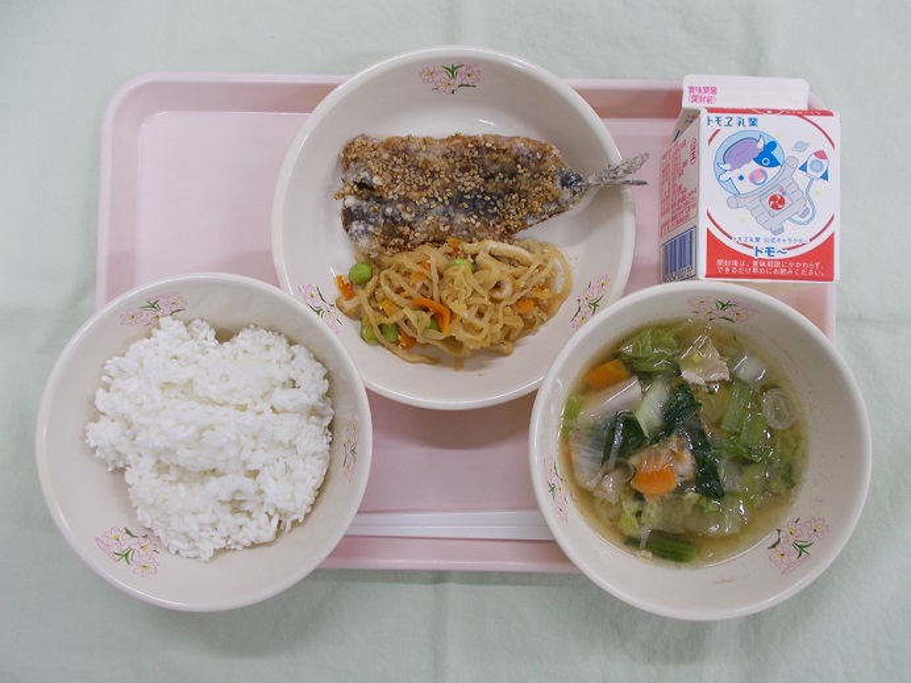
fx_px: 684
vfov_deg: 53.1
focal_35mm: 26
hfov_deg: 67.3
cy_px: 342
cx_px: 456
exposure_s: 1/30
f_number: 3.2
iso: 80
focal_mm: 4.6
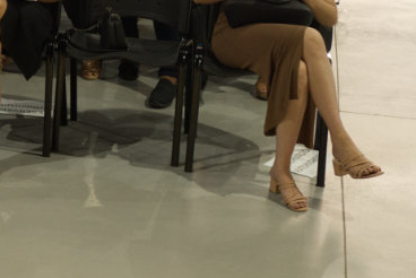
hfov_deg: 16.4
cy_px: 39
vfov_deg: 12.0
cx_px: -200
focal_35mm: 114
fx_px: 1318
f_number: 2.5
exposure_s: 1/100
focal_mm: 35
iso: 2000
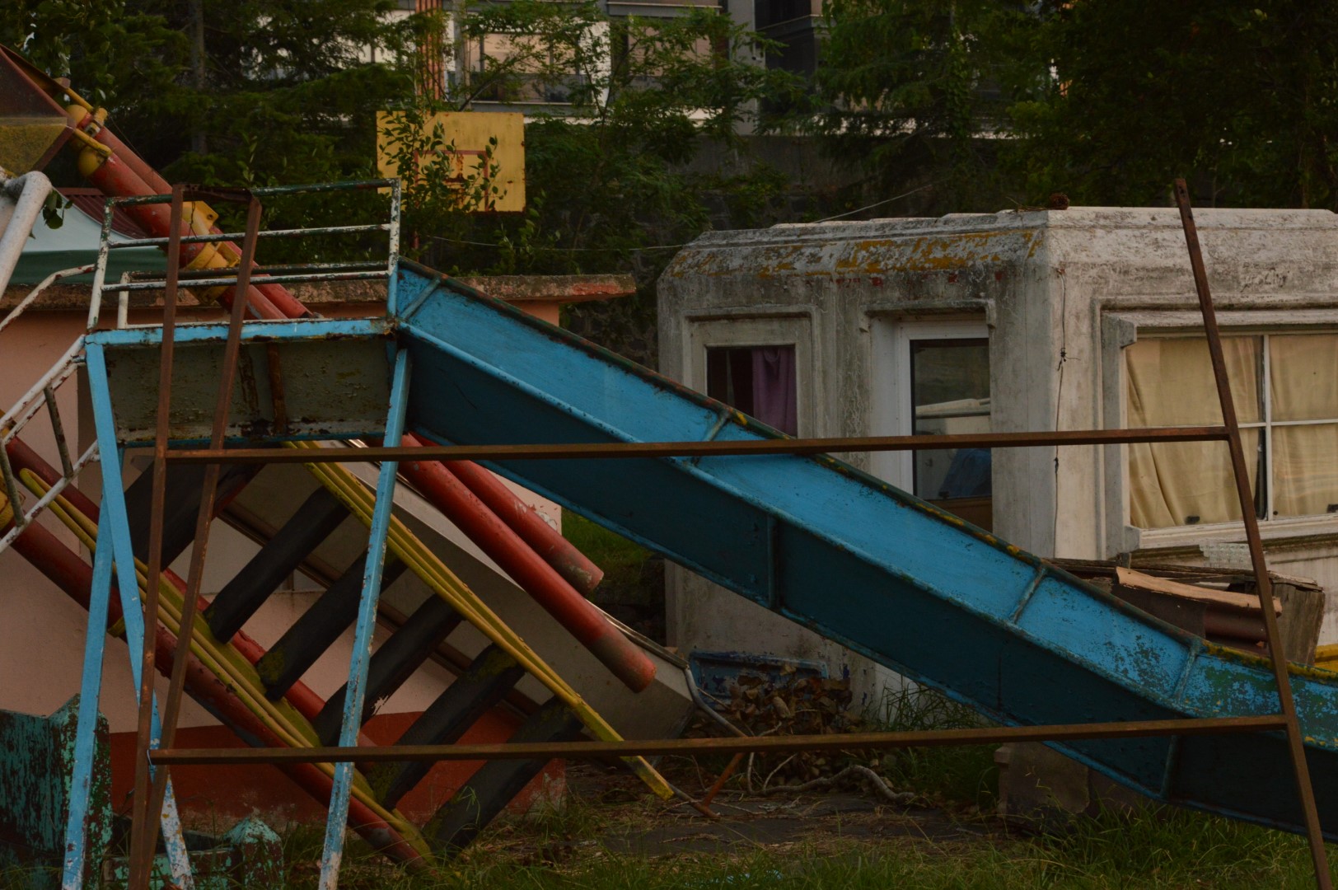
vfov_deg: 16.5
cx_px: 669
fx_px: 3064
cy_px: 445
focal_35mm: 82
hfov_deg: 24.6
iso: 800
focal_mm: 55
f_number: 8
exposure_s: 1/125
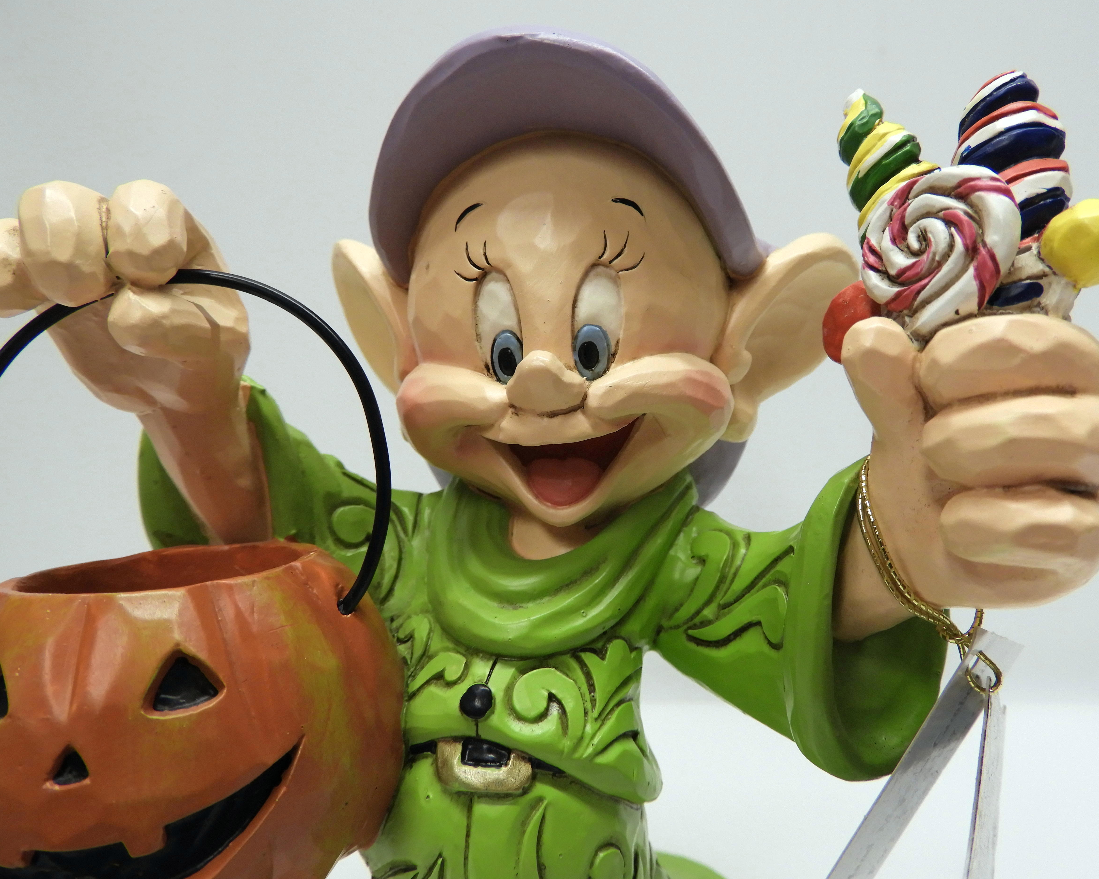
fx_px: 846
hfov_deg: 65.9
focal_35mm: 26
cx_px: 605
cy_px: 424
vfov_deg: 54.9
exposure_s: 1/30
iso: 160
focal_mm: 4.3
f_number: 3.3
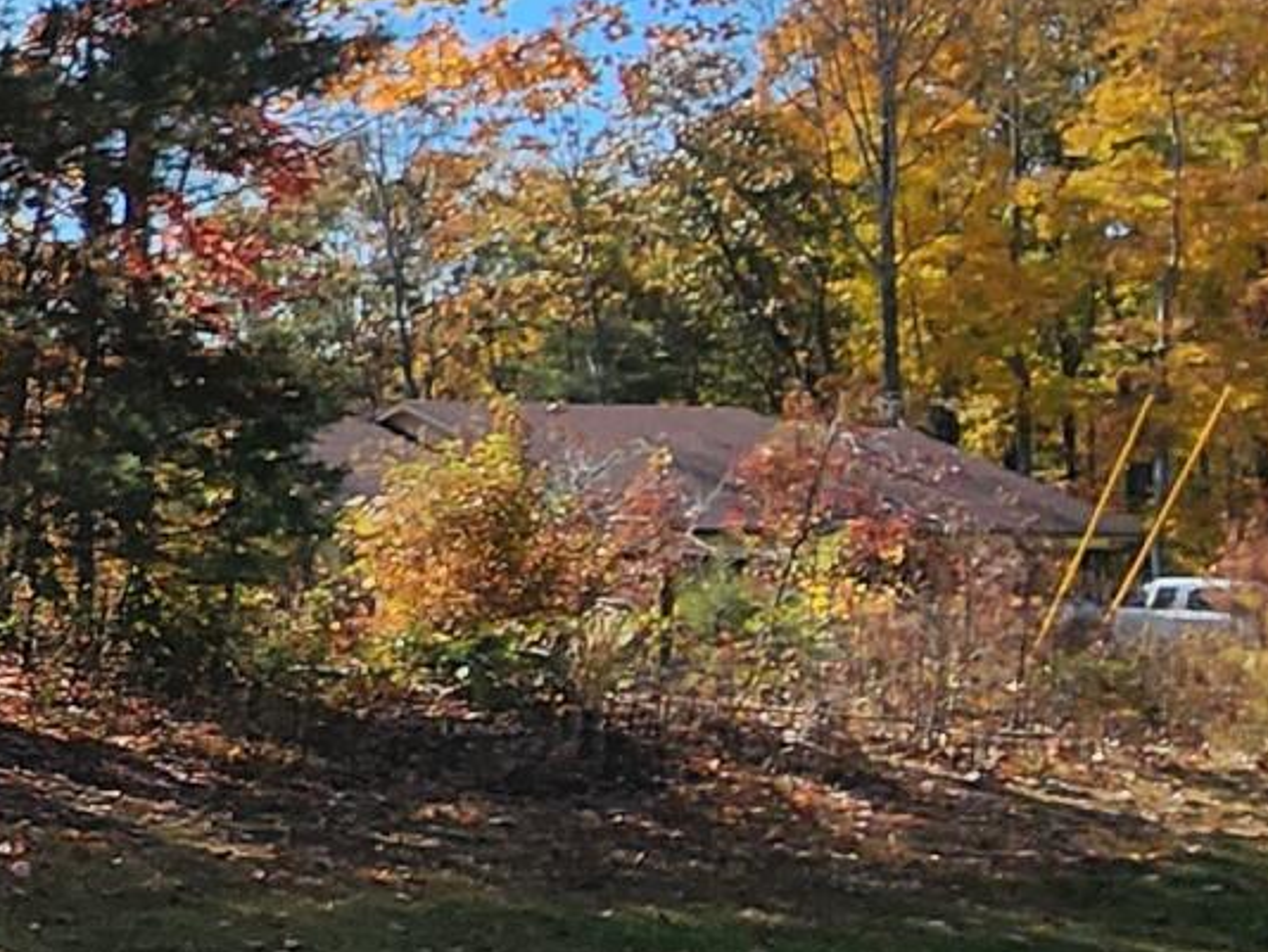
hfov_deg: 18.2
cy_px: 292
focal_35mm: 73
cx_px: -1249
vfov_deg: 20.1
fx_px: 2675
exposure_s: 1/2805
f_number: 2.2
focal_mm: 2.2
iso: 50
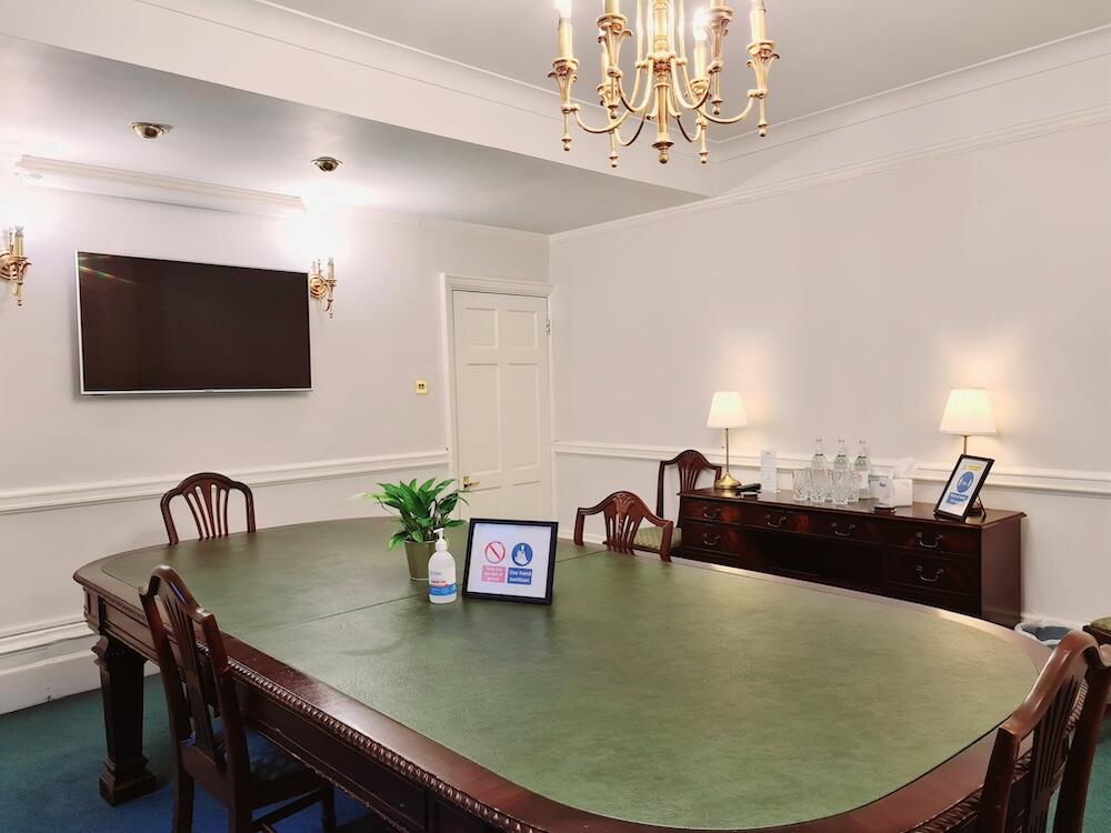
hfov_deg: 67.3
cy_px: 416
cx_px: 556
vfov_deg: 53.1
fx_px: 834
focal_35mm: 26
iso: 160
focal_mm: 5.4
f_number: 1.8
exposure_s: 1/50
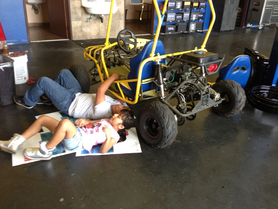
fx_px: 265
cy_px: 104
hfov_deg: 55.4
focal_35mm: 33
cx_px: 139
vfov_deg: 42.9
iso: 80
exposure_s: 1/60
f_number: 2.4
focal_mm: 4.13
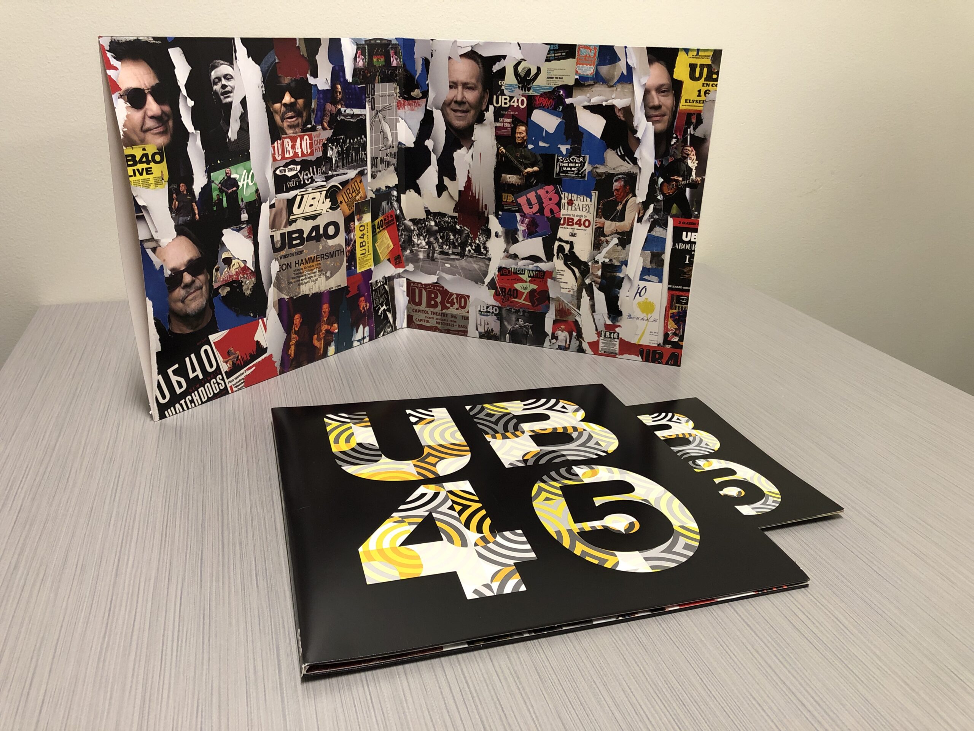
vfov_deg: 49.7
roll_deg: -1.6
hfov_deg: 63.4
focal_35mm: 28
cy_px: 366
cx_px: 487
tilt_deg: -22.2
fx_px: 788
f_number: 1.8
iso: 50
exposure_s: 1/15
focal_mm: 3.99
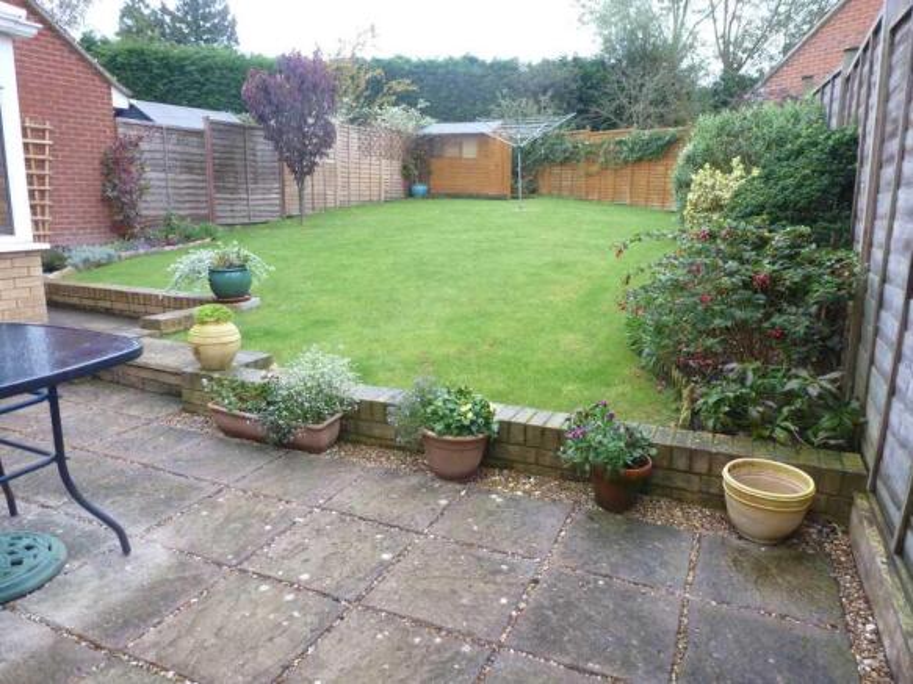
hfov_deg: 71.6
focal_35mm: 24
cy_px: 342
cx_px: 456
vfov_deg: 56.8
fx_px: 633
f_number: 3.3
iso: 400
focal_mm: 4.3
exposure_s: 1/50
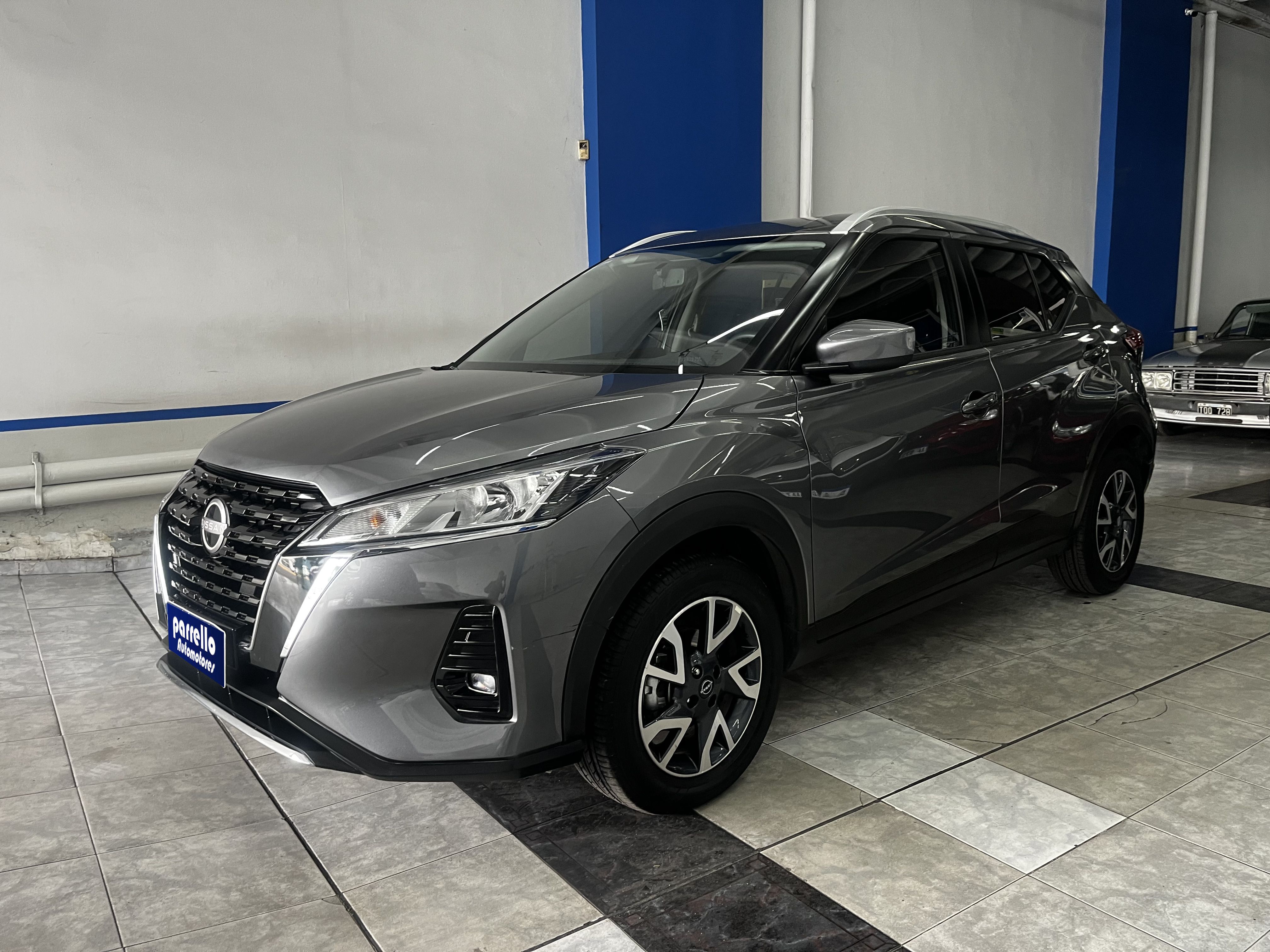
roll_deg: +0.6
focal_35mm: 26
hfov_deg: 67.3
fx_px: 954
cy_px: 476
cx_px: 635
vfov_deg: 53.1
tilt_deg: -7.9
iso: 80
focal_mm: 5.1
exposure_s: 1/50
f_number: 1.6
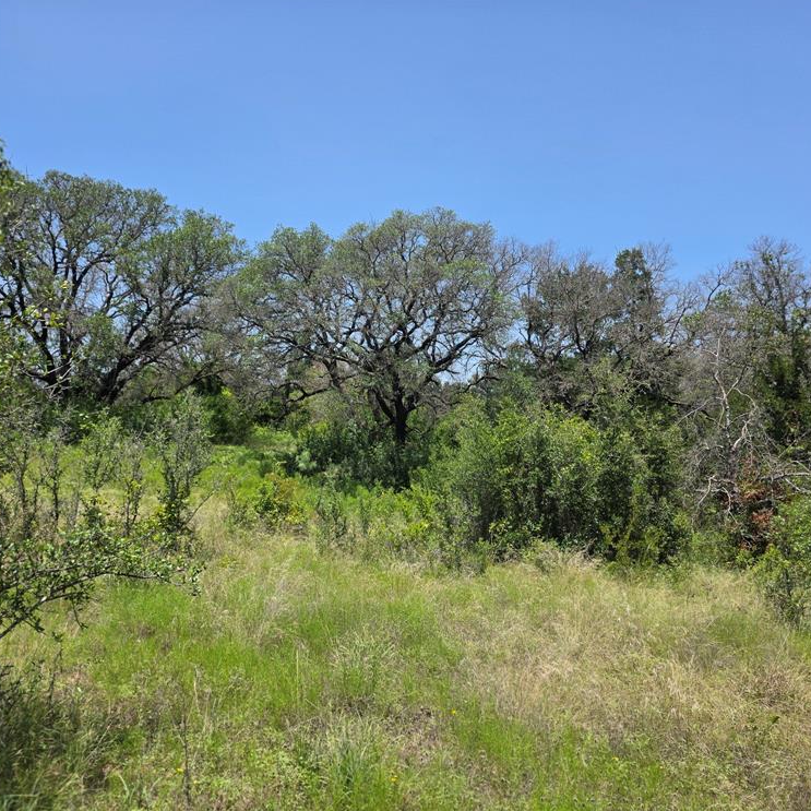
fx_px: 742
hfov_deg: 57.2
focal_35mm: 28
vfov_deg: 57.3
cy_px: 410
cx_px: 368
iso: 80
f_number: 1.7
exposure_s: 1/4539
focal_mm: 6.3
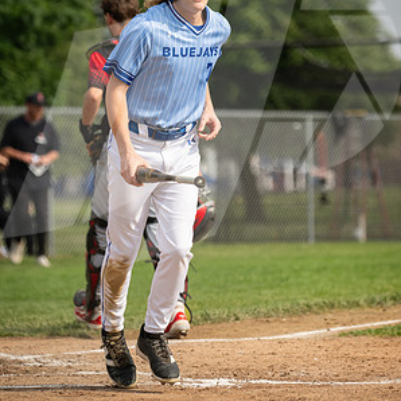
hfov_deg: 5.0
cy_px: 110
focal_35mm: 347
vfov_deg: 5.0
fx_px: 4548
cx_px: 200
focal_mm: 270
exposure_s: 1/2500
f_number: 5.6
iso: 800
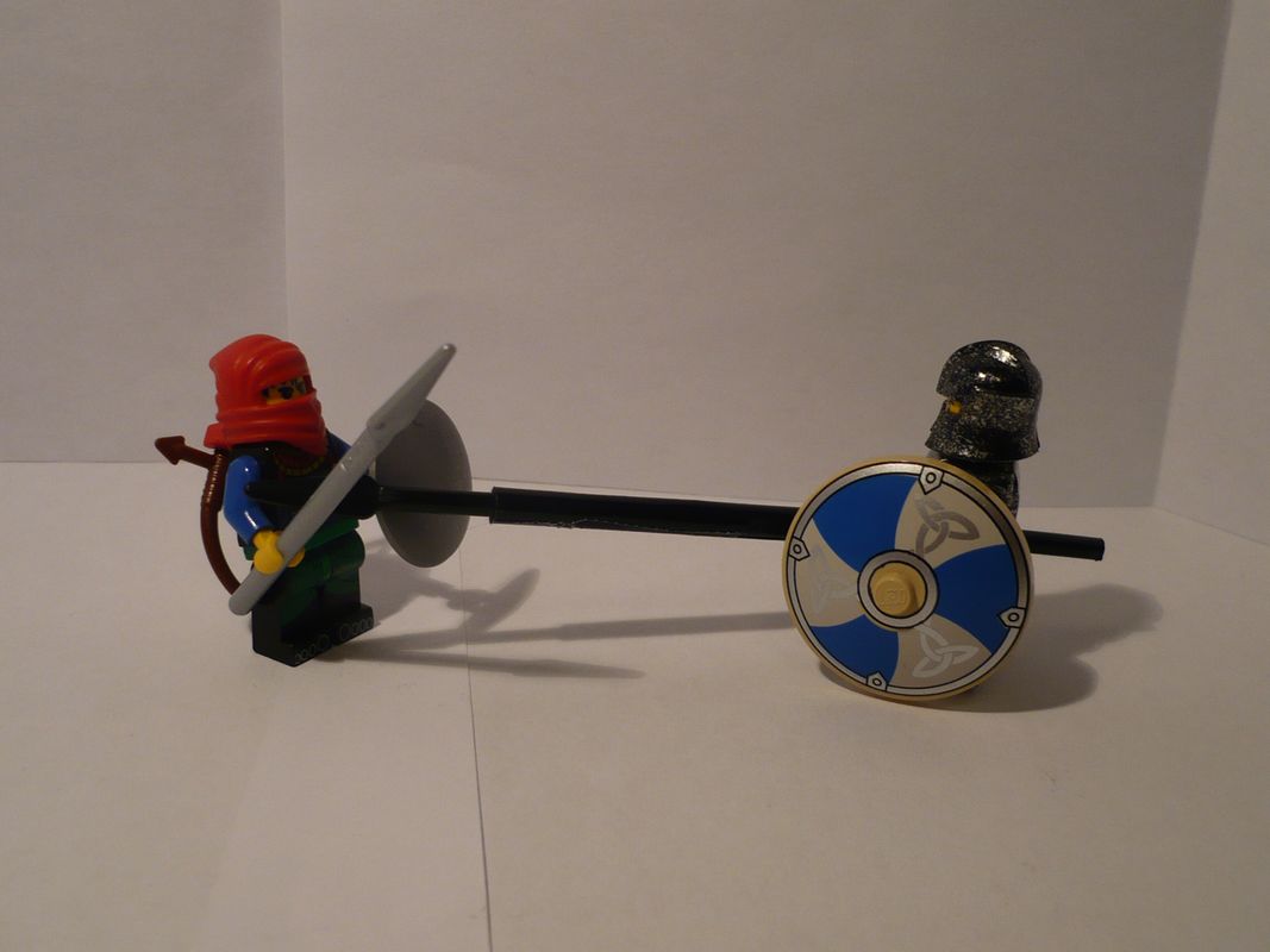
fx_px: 1541
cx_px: 635
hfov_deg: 44.8
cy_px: 476
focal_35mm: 42
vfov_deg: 34.3
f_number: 2.8
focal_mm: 5.8
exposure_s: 1/40
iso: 100
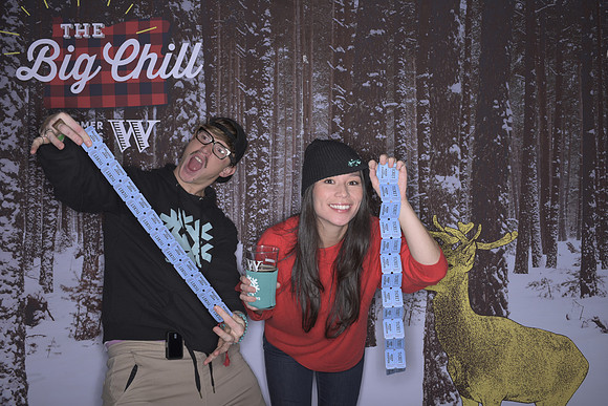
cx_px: 304
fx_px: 591
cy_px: 203
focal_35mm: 35
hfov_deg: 54.4
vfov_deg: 37.9
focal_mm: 35
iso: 64
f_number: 11
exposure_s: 1/250
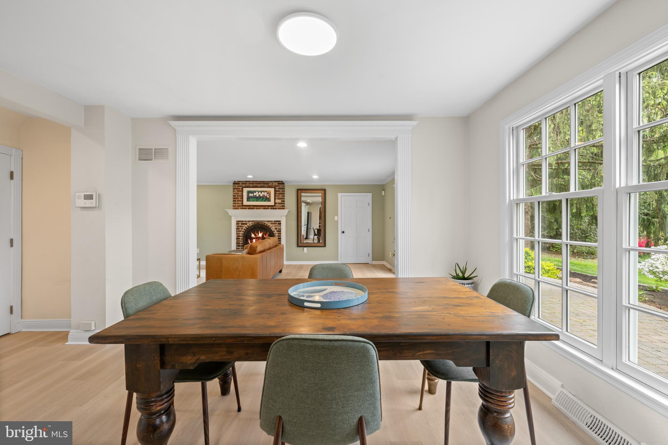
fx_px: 260
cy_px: 222
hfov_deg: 104.3
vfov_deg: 81.2
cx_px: 334
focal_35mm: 14
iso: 400
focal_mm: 14
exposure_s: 1/5
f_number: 8
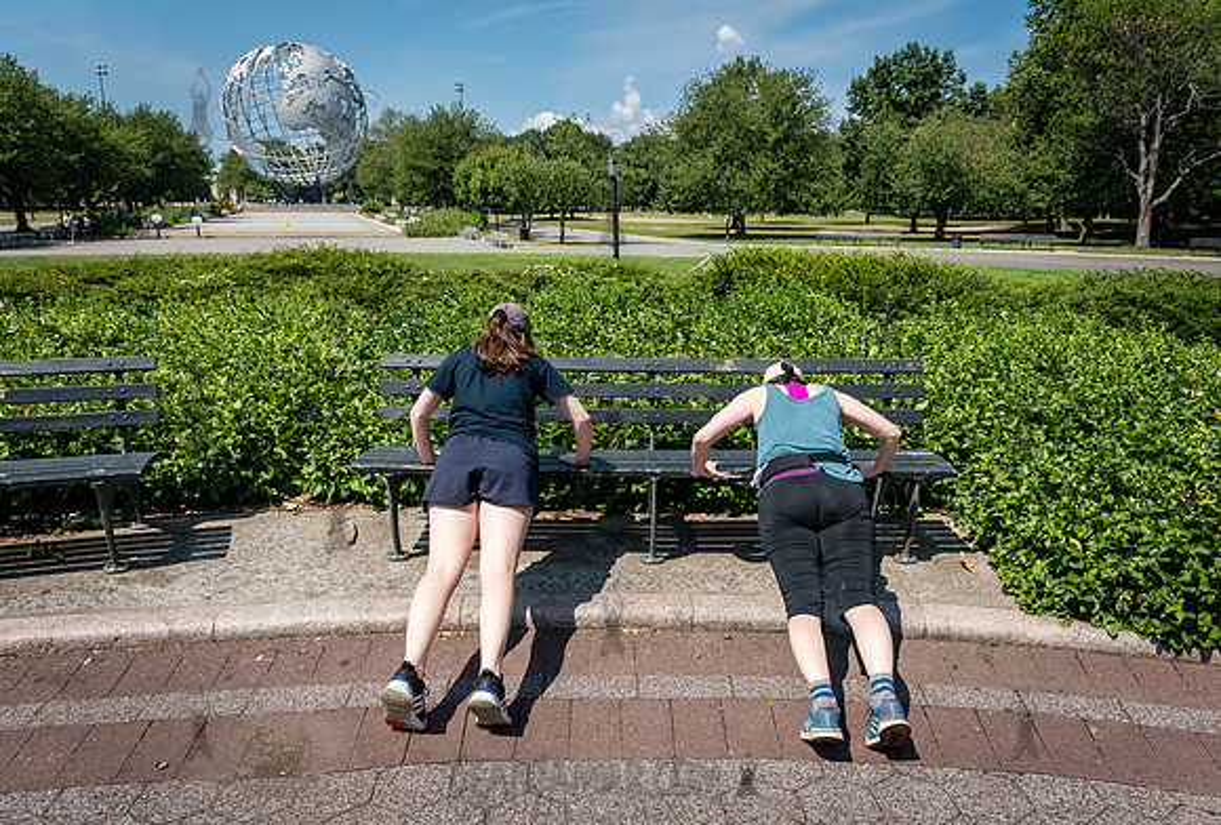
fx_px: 854
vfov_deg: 51.6
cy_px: 426
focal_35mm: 25
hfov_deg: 71.1
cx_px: 639
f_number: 4.5
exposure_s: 1/2000
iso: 400
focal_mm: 24
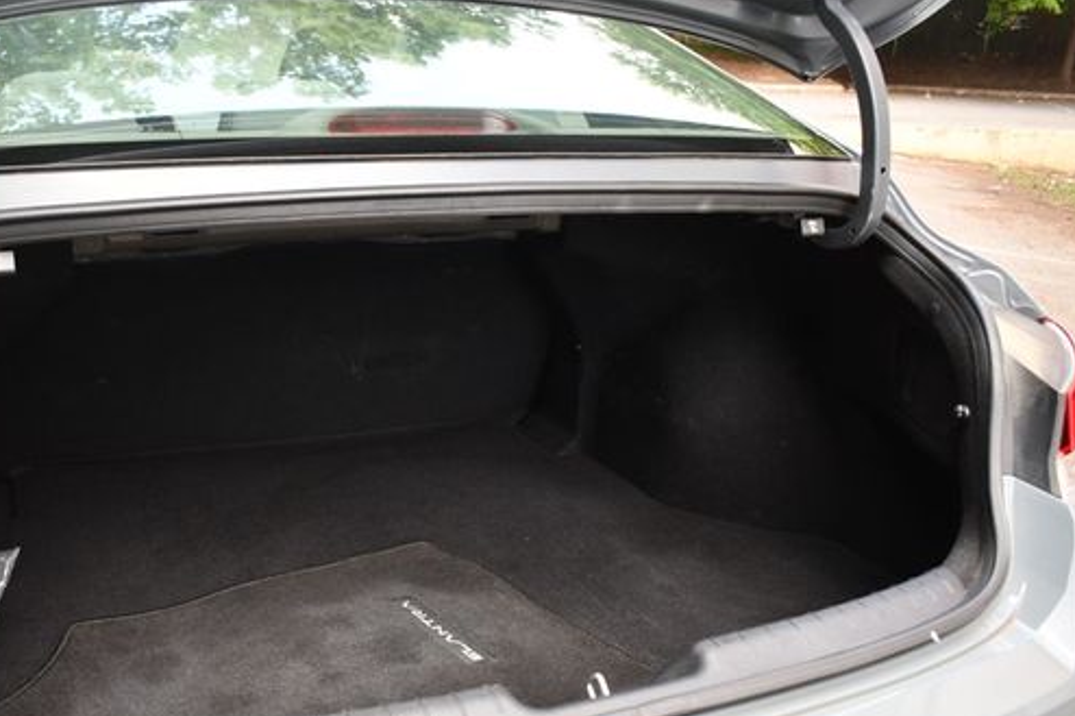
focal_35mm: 35
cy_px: 446
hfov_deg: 54.0
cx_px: 424
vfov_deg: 37.6
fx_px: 1045
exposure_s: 1/250
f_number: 3.5
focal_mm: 18
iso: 640
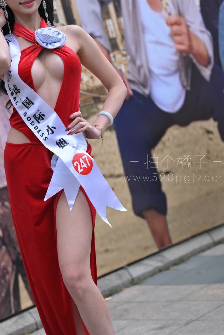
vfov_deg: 16.4
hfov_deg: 10.9
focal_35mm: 125
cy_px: 152
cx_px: 52
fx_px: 1166
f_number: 2.8
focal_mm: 71
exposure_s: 1/400
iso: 400
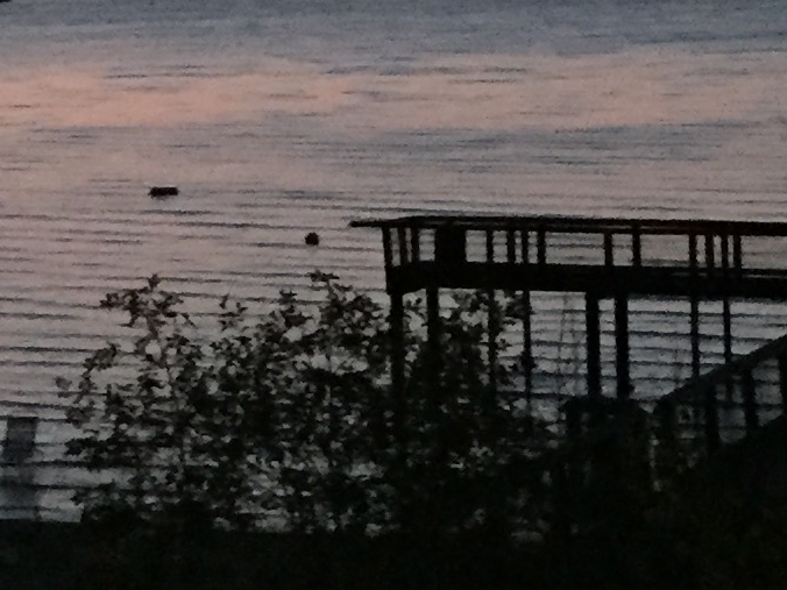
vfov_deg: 10.2
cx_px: 190
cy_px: -317
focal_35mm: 140
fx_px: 3183
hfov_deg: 14.0
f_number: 2.2
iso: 250
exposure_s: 1/15
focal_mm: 4.15
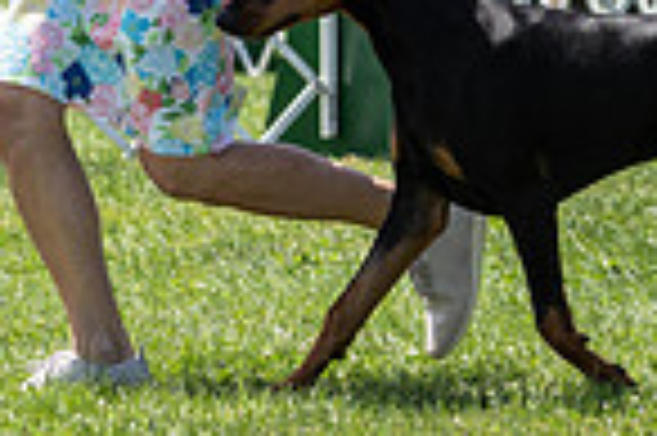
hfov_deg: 5.2
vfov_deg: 3.5
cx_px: 405
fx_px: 7182
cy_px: -321
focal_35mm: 394
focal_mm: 97
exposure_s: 1/1250
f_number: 4
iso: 320
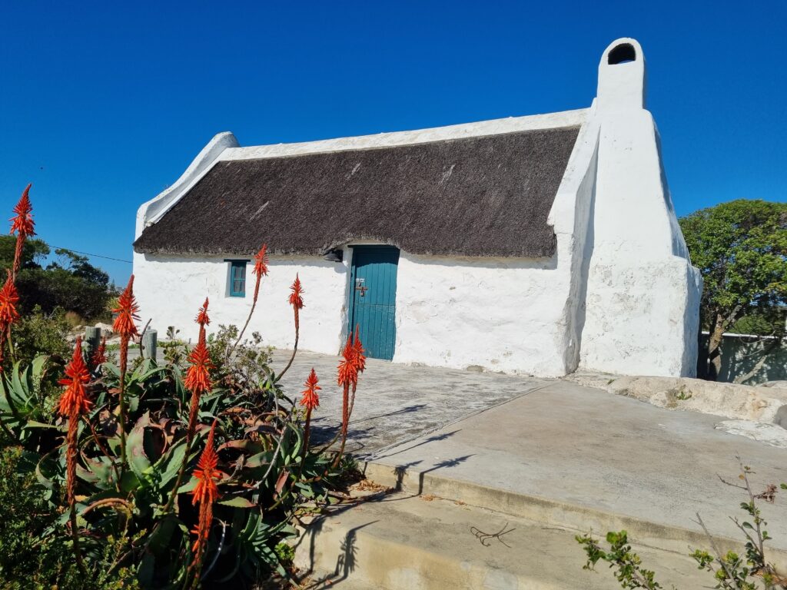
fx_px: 591
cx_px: 394
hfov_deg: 67.3
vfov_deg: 53.1
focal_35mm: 26
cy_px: 295
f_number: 1.8
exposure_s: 1/7504
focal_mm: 5.4
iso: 50
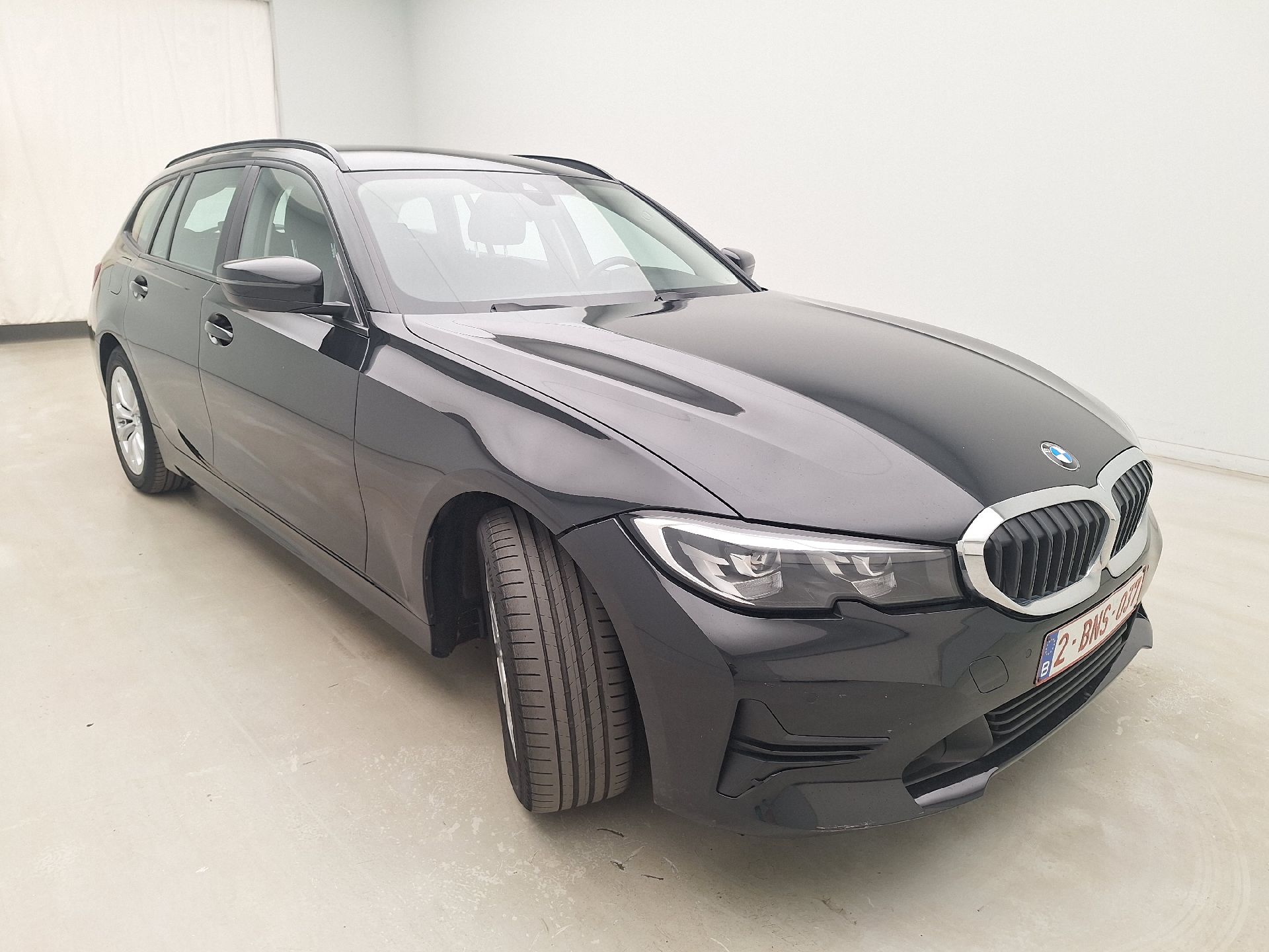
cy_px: 476
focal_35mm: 23
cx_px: 634
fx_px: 843
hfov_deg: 73.9
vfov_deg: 58.9
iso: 64
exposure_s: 1/100
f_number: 1.8
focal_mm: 5.54
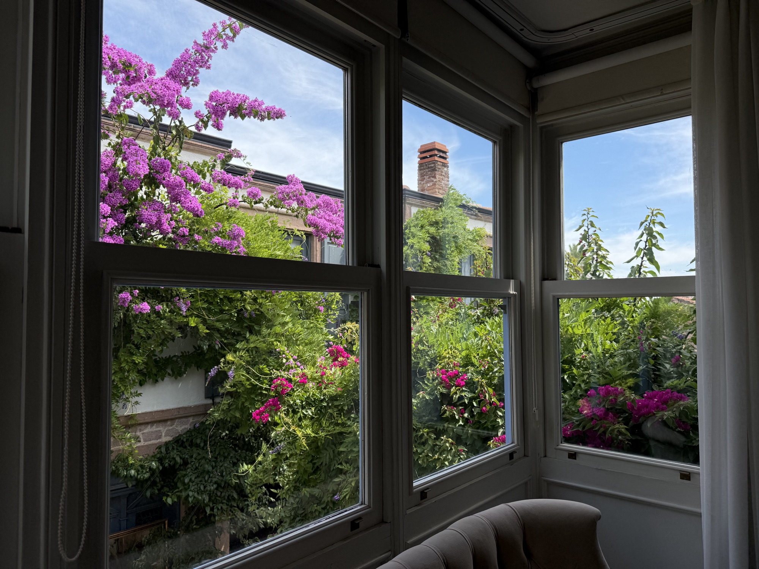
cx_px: 380
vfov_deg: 56.8
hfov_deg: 71.6
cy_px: 284
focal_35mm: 24
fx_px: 526
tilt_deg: +3.0
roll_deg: +0.0
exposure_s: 1/3021
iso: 80
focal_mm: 6.76
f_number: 1.78
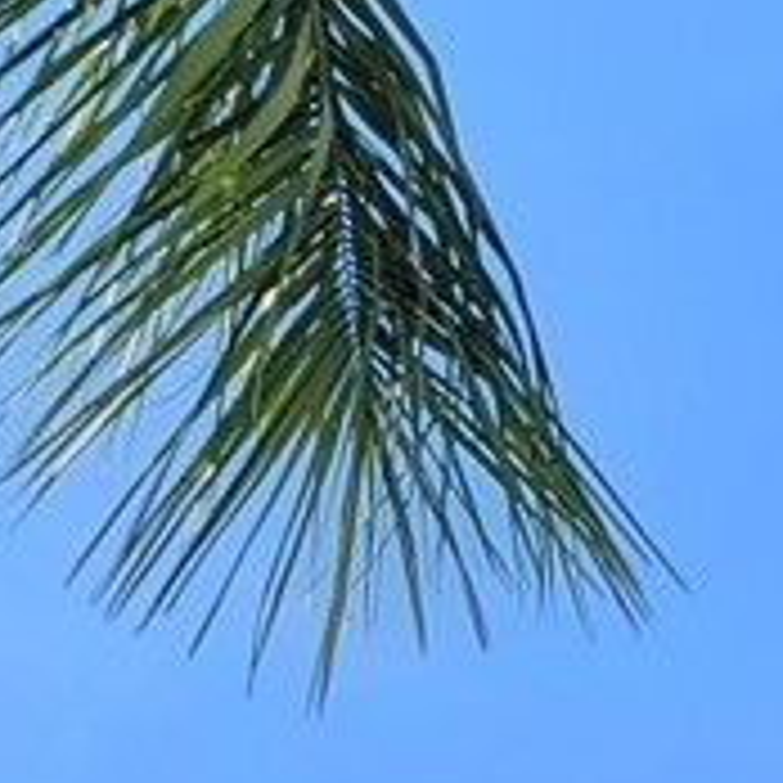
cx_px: 1719
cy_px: 2286
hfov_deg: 8.1
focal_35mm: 203
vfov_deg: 7.6
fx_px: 5195
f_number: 1.8
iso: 20
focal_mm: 7
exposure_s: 1/305
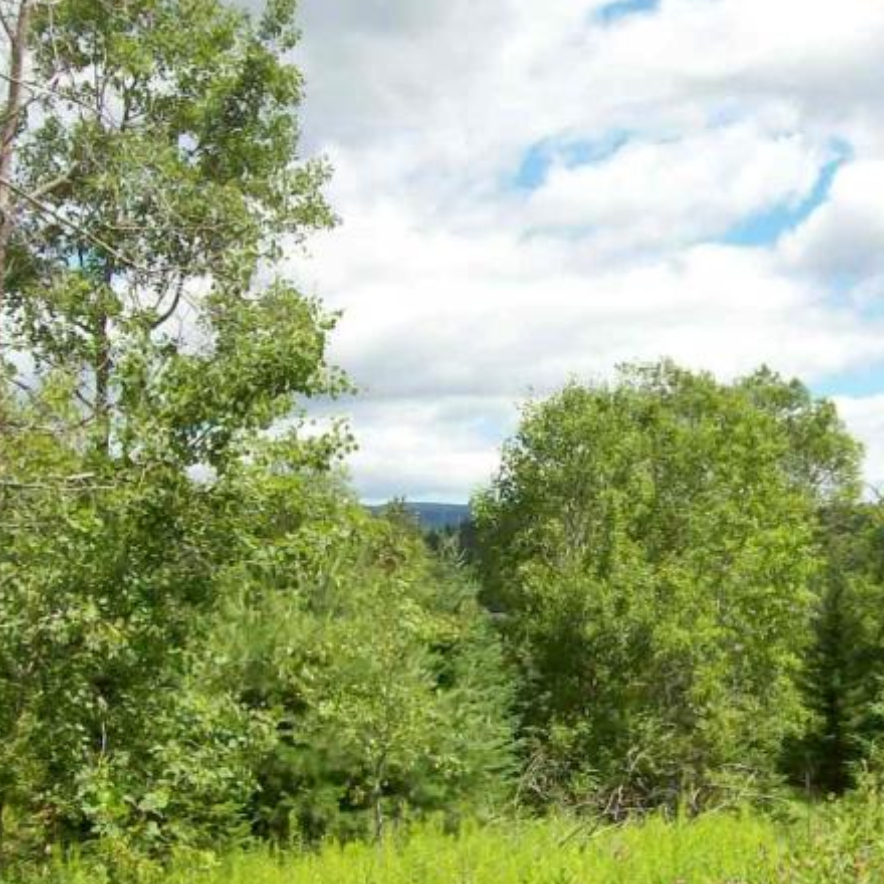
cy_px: 546
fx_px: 2138
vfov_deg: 23.3
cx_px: 725
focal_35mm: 74
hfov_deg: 23.0
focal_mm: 6
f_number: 4.8
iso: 80
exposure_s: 1/565
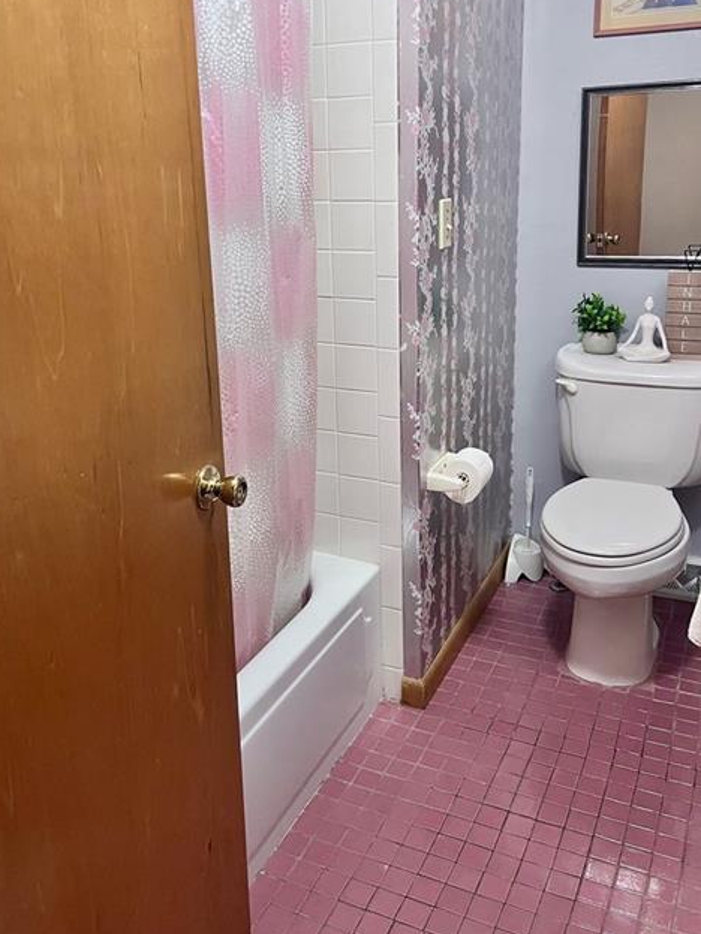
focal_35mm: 32
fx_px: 864
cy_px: 388
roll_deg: +0.8
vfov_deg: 56.5
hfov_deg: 44.2
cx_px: 342
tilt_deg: -15.1
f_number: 1.6
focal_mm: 5.1
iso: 500
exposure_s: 1/60
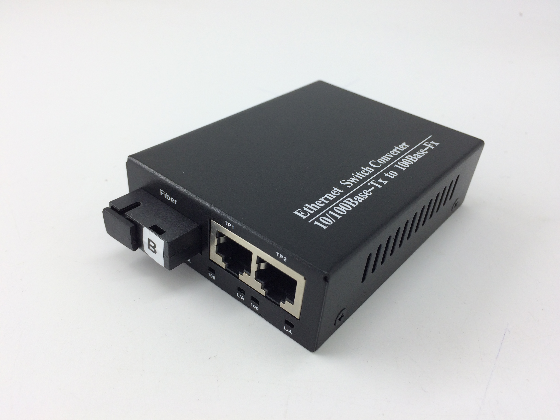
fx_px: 469
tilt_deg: -34.4
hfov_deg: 61.7
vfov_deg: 48.2
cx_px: 280
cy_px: 210
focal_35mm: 29
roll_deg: -7.2
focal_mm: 4.15
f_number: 2.2
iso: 32
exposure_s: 1/291
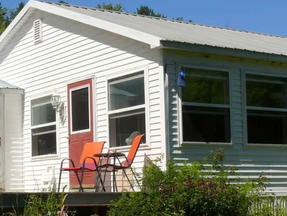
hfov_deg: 23.3
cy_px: 152
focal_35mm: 82
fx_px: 680
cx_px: 34
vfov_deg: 17.9
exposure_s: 1/400
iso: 100
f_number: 8
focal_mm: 8.6
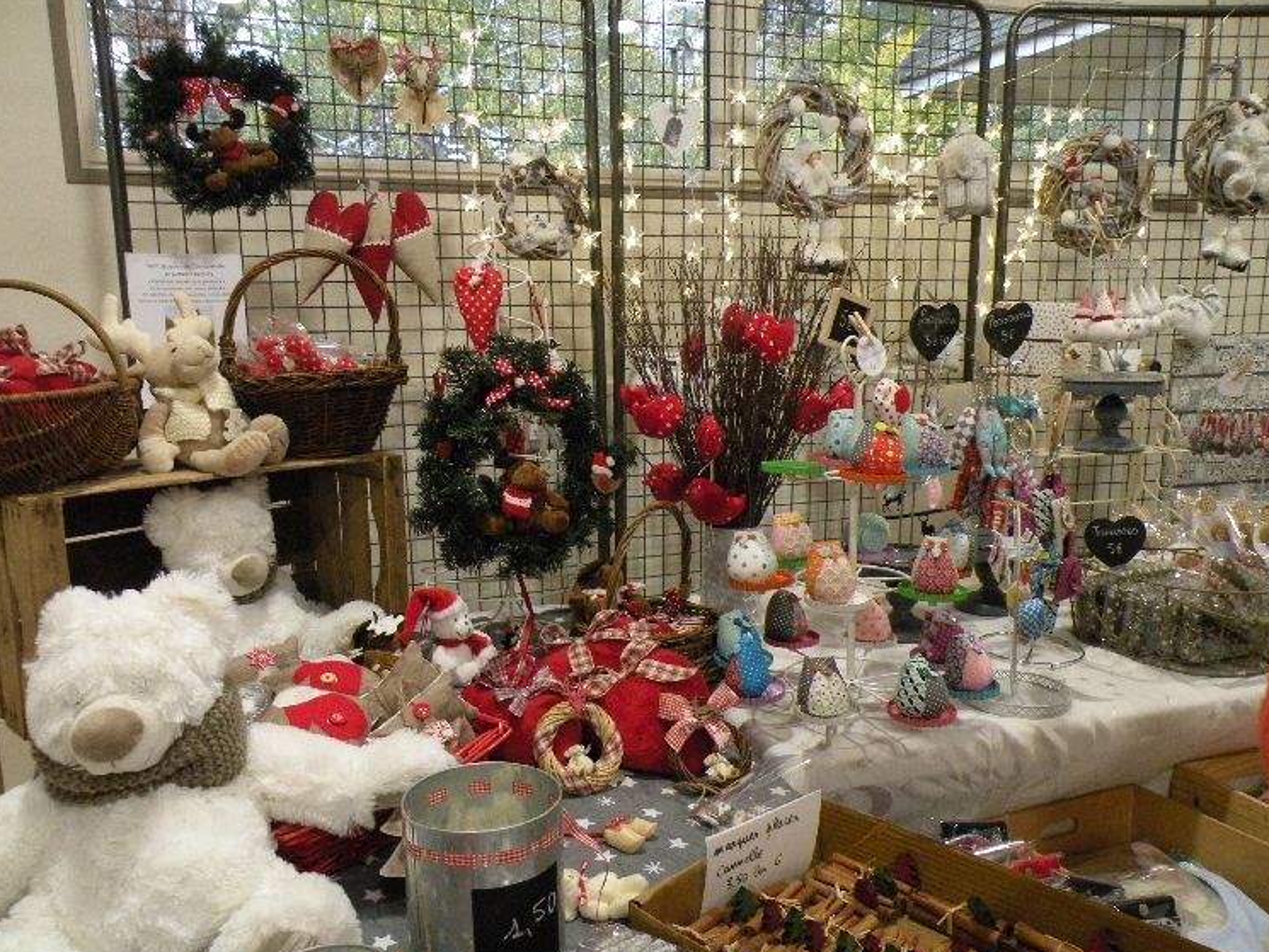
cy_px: 506
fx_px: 1063
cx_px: 620
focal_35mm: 29
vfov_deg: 48.2
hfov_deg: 61.6
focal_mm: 4.7
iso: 400
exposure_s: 1/60
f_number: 2.8
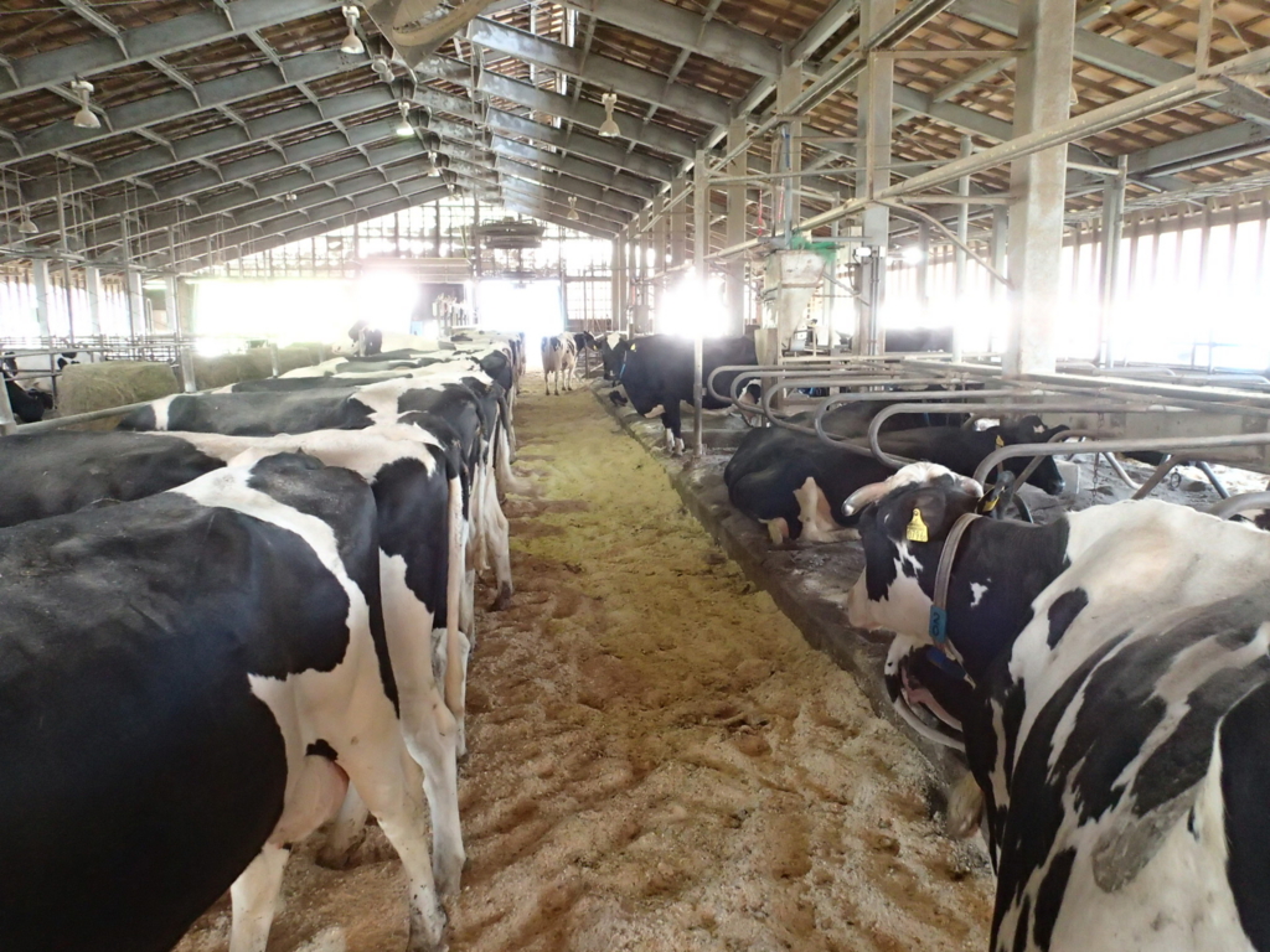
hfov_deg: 69.4
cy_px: 476
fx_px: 917
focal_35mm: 25
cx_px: 635
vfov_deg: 54.9
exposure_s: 1/40
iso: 800
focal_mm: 4.5
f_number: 2
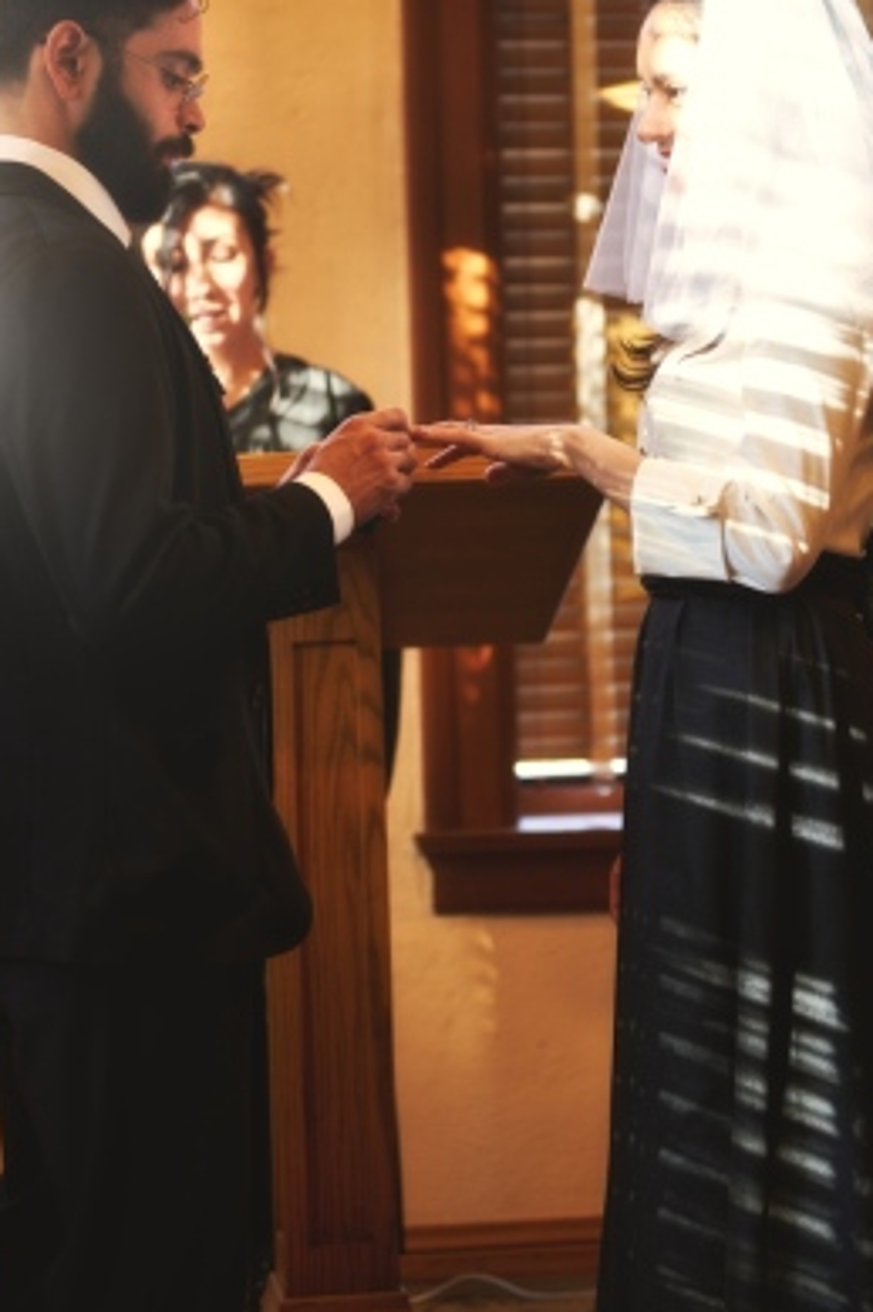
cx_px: 421
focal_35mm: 81
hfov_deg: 16.8
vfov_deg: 25.0
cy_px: 557
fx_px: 2949
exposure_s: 1/60
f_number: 2.8
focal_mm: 70
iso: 640
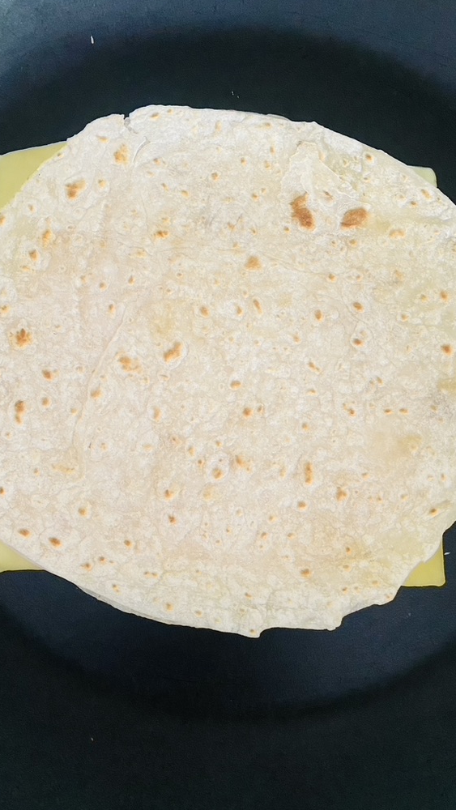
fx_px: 623
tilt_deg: -81.8
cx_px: 241
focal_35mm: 29
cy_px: 403
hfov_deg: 40.2
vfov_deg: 66.1
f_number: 1.8
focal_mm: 4.25
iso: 500
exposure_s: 1/57
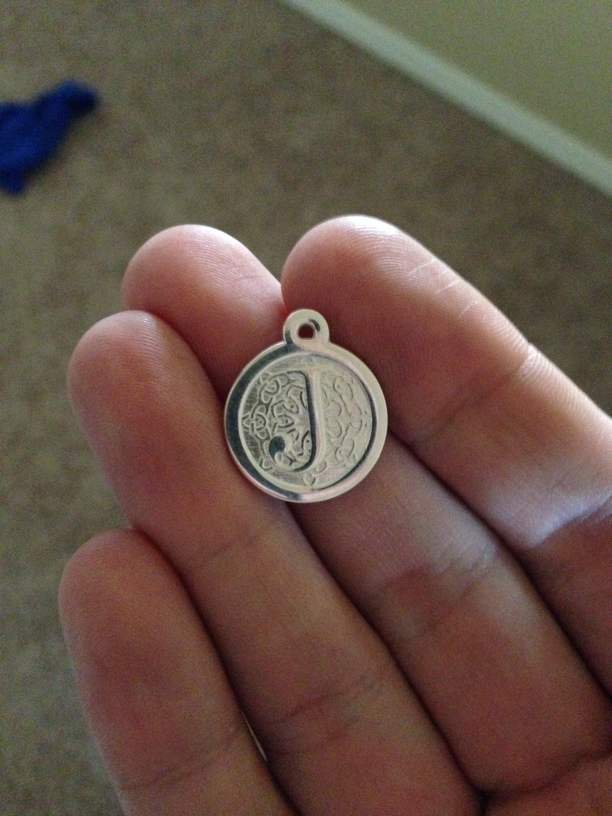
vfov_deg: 55.4
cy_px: 408
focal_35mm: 33
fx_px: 778
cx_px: 306
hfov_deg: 42.9
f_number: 2.4
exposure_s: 1/15
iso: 800
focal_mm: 4.12
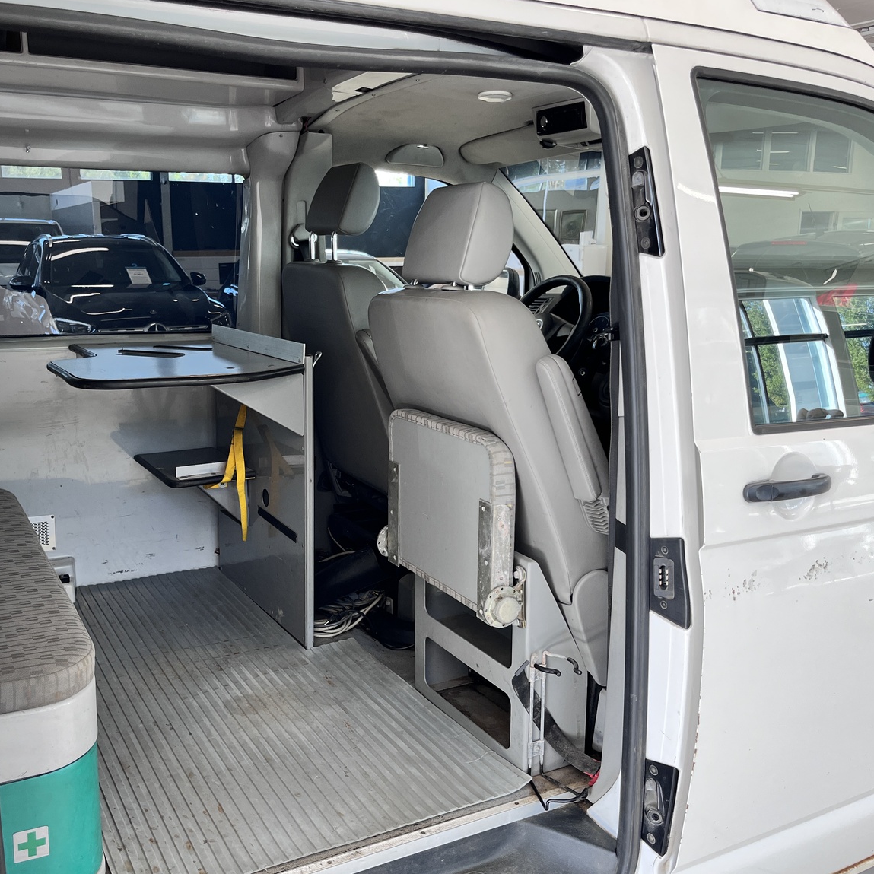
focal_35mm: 32
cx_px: 348
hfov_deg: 50.8
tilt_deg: -13.0
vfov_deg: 51.1
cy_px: 442
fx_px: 914
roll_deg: +0.4
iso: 100
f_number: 1.6
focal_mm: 5.1
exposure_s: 1/121
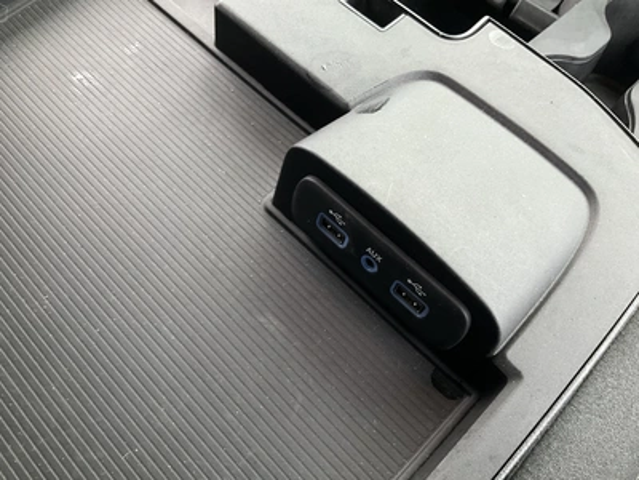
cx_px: 320
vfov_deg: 48.2
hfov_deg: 61.7
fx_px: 535
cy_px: 240
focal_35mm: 29
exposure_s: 1/60
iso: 250
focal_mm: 3
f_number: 1.8
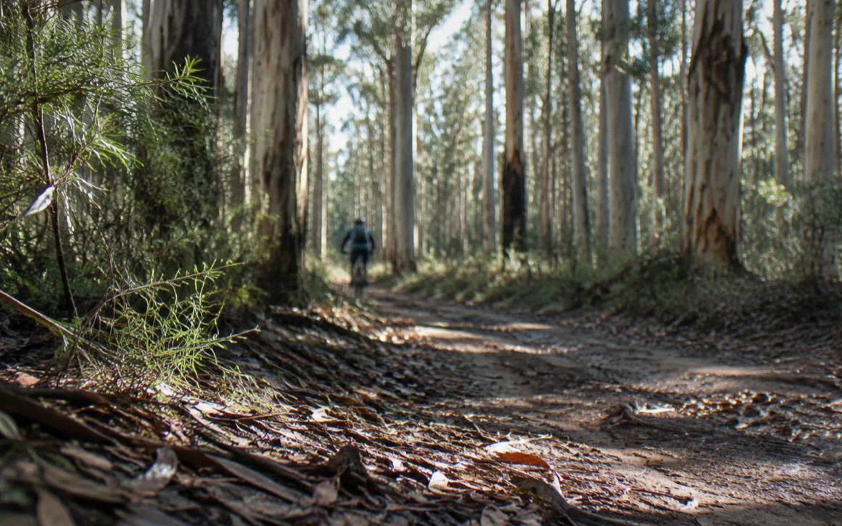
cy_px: 299
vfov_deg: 24.4
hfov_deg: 38.2
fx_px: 1216
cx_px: 453
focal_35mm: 53
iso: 500
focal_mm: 47
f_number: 4.5
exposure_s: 1/1600
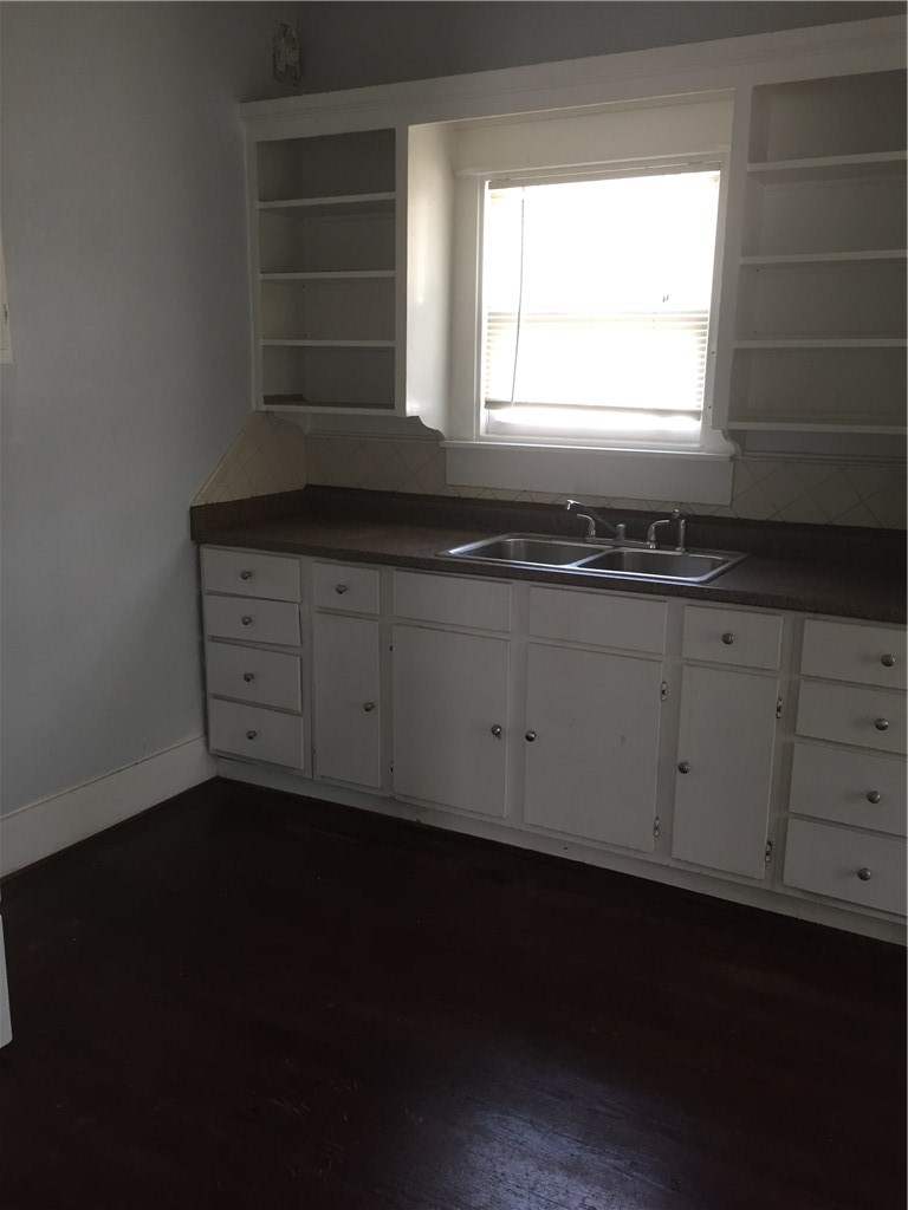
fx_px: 1014
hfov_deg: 48.2
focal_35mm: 29
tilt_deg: -13.7
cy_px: 605
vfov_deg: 61.7
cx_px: 454
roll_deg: +0.7
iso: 100
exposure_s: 1/30
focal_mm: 4.15
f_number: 2.2
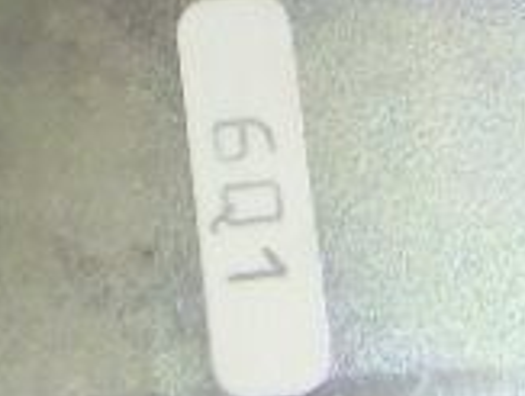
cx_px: 177
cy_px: -367
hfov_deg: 20.8
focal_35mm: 94
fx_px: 1429
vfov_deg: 13.7
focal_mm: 4.24
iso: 800
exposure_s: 1/30
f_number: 3
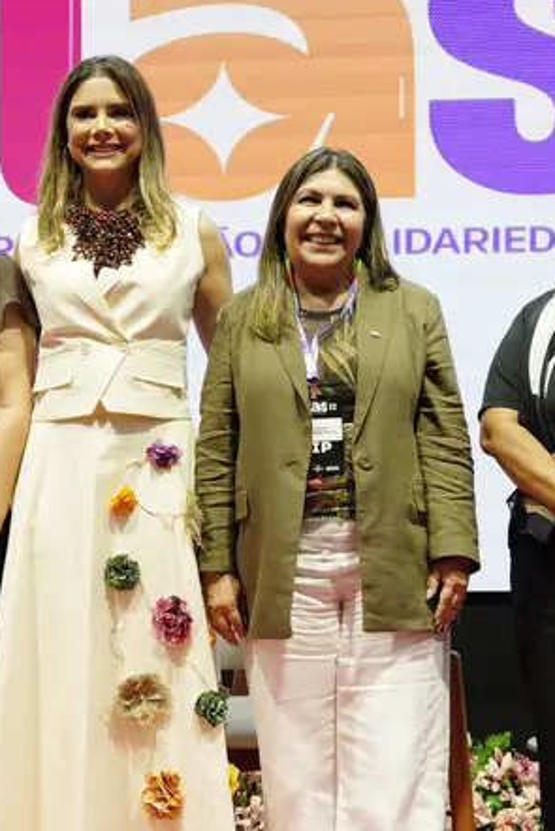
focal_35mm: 70
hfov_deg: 19.5
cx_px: 303
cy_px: 470
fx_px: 1617
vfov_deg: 28.8
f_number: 2.8
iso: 1600
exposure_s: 1/500
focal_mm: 24
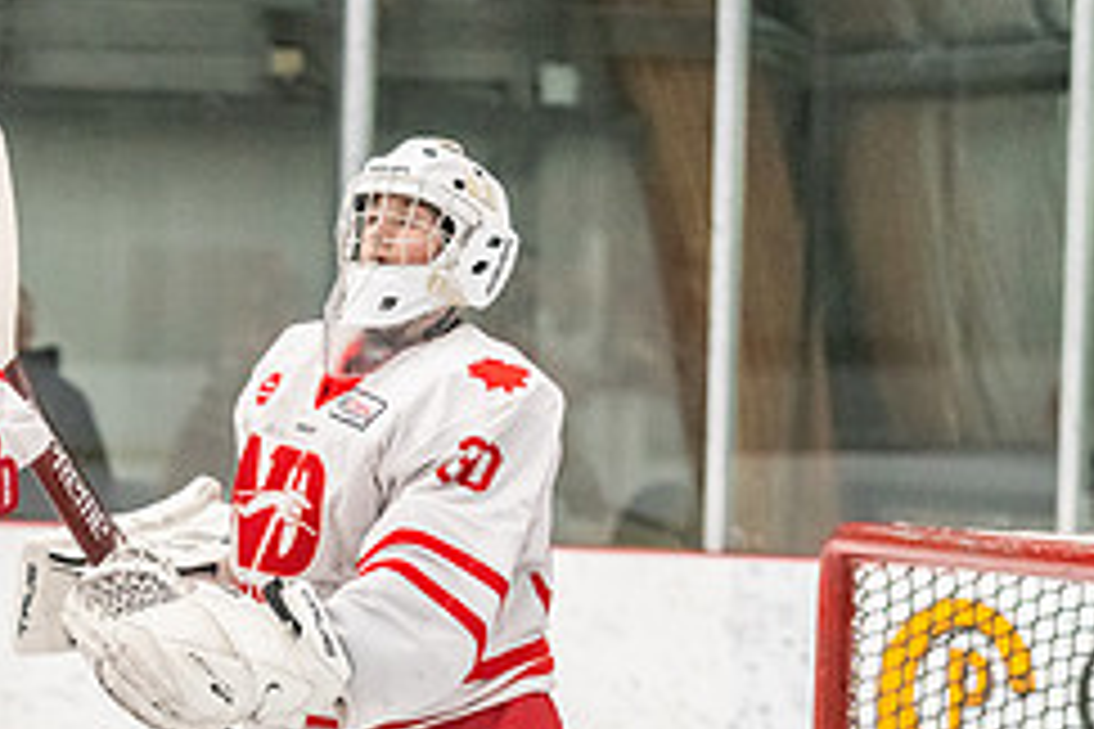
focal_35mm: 296
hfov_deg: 6.9
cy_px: 853
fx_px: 8994
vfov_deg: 4.6
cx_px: -170
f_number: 2.8
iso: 4000
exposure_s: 1/800
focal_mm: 105
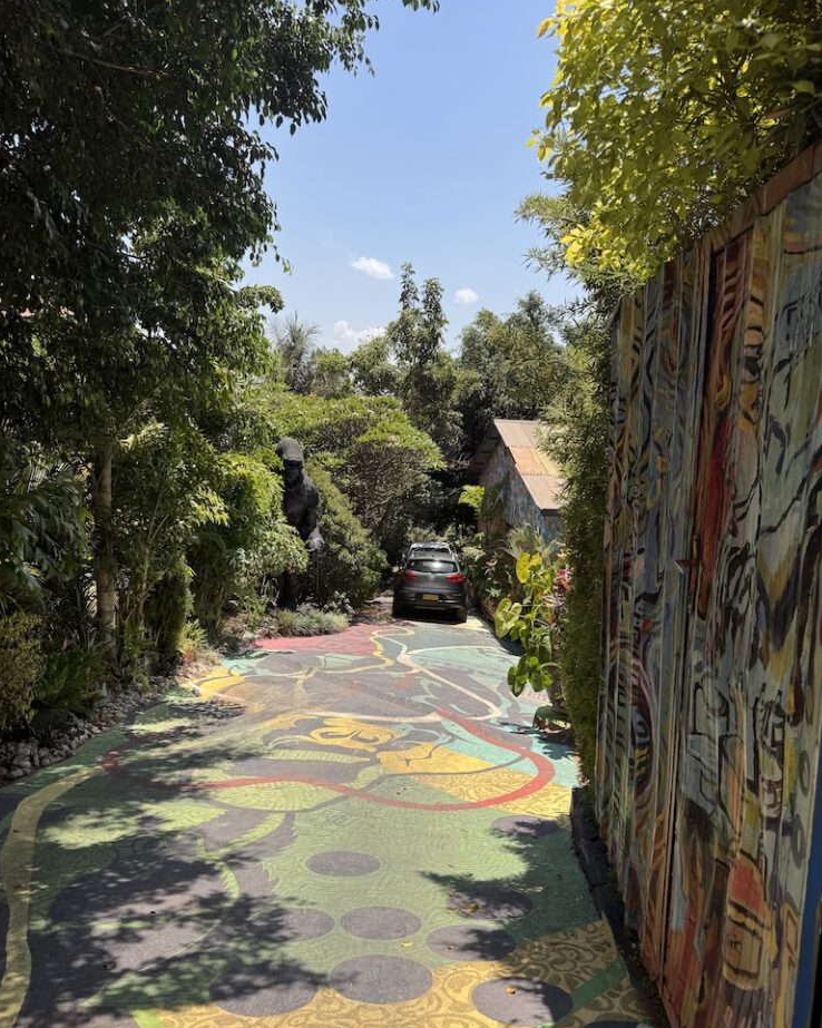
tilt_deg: -9.4
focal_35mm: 26
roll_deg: -1.4
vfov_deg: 65.9
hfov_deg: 54.9
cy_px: 560
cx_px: 405
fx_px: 791
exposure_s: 1/3247
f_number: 1.78
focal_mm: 6.76
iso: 80
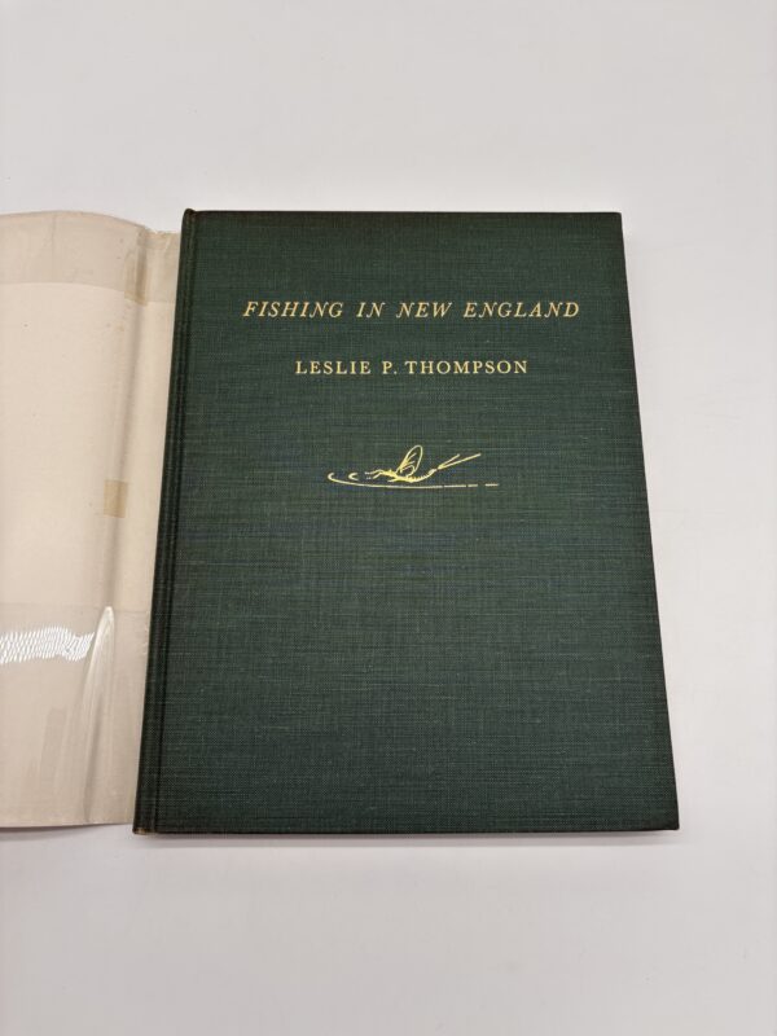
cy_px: 518
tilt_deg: -73.3
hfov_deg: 53.1
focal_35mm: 26
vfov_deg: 67.3
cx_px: 388
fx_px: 778
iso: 50
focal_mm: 5.96
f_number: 1.6
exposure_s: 1/407
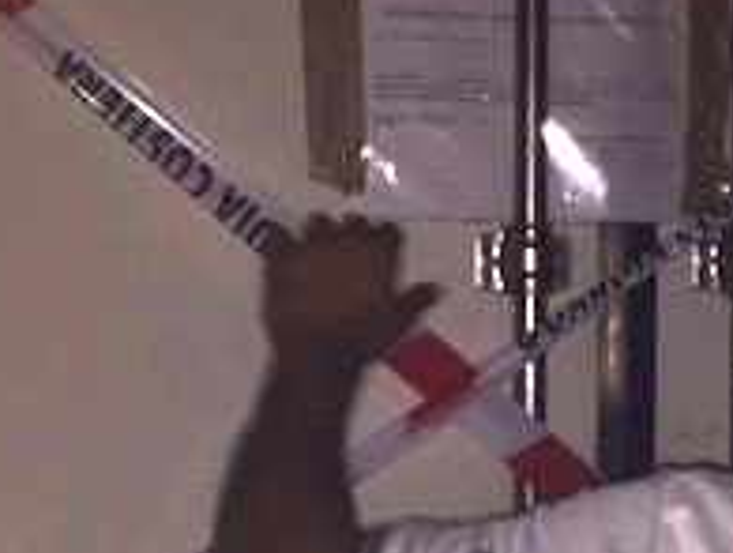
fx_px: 2015
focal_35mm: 95
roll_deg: -0.3
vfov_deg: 15.5
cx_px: 429
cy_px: 433
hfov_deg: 20.6
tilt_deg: -5.8
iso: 32
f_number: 2.2
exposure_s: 1/28
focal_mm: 4.15
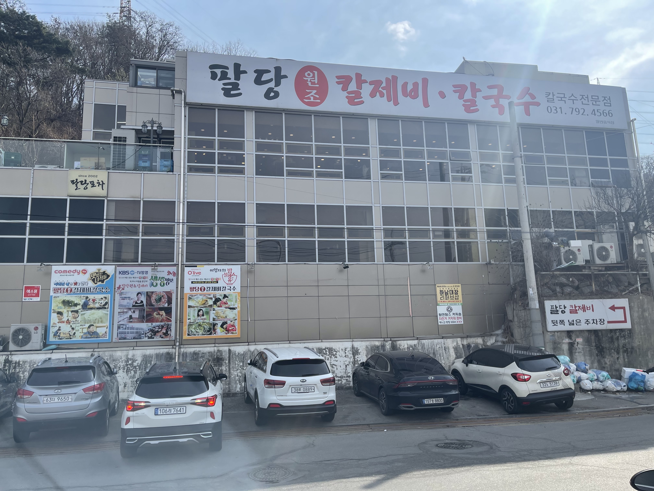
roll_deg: +1.9
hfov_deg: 67.3
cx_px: 327
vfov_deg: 53.1
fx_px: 491
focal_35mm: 26
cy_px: 246
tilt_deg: +10.1
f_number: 1.6
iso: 32
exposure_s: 1/2288
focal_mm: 5.1
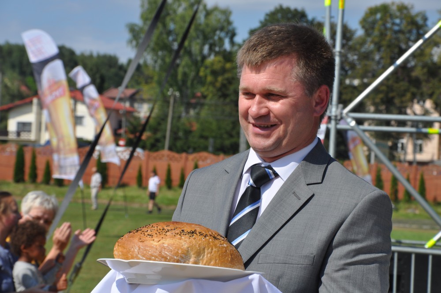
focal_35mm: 128
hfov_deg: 16.1
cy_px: 146
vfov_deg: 10.7
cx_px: 220
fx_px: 1560
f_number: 10
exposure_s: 1/400
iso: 200
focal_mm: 85
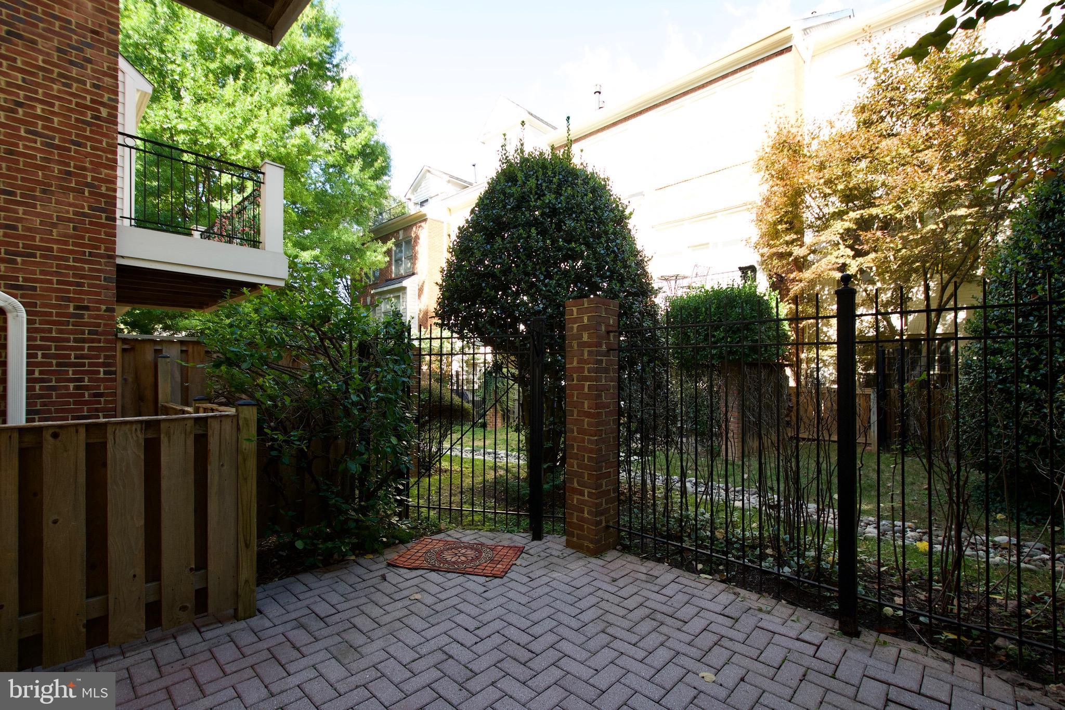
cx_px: 532
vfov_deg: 77.3
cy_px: 355
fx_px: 444
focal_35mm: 15
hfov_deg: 100.4
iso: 800
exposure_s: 1/200
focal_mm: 10
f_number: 7.1
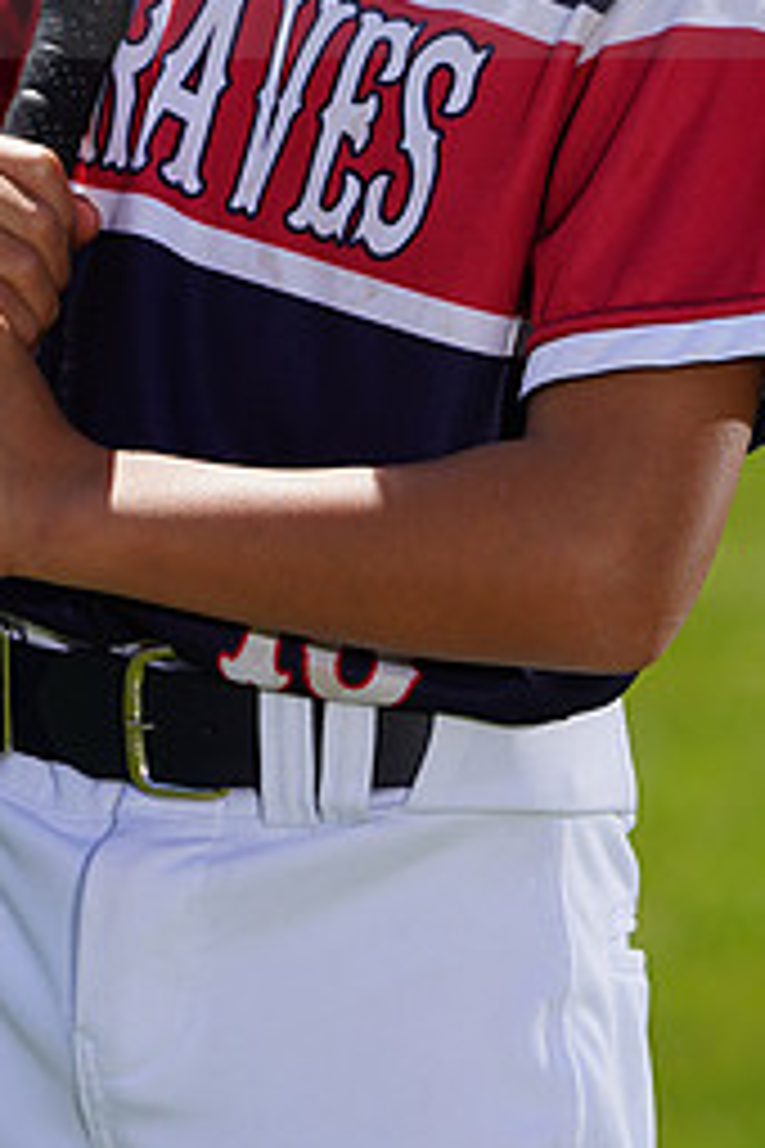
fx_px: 17721
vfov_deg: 3.7
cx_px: 362
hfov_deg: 2.5
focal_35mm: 556
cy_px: -86
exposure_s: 1/250
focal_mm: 244
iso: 100
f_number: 8
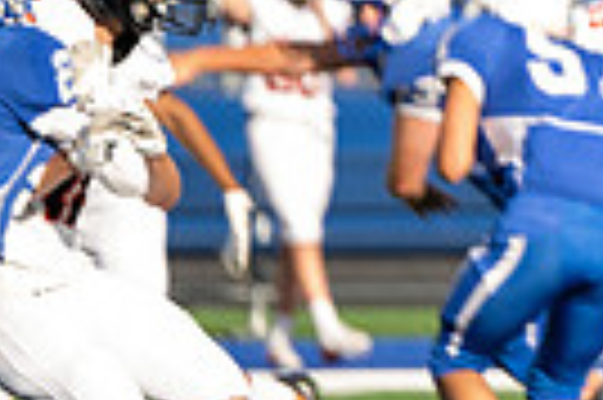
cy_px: 97
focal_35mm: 847
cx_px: 1210
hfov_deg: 2.4
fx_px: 14170
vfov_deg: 1.6
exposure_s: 1/1600
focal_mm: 195
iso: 320
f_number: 2.8
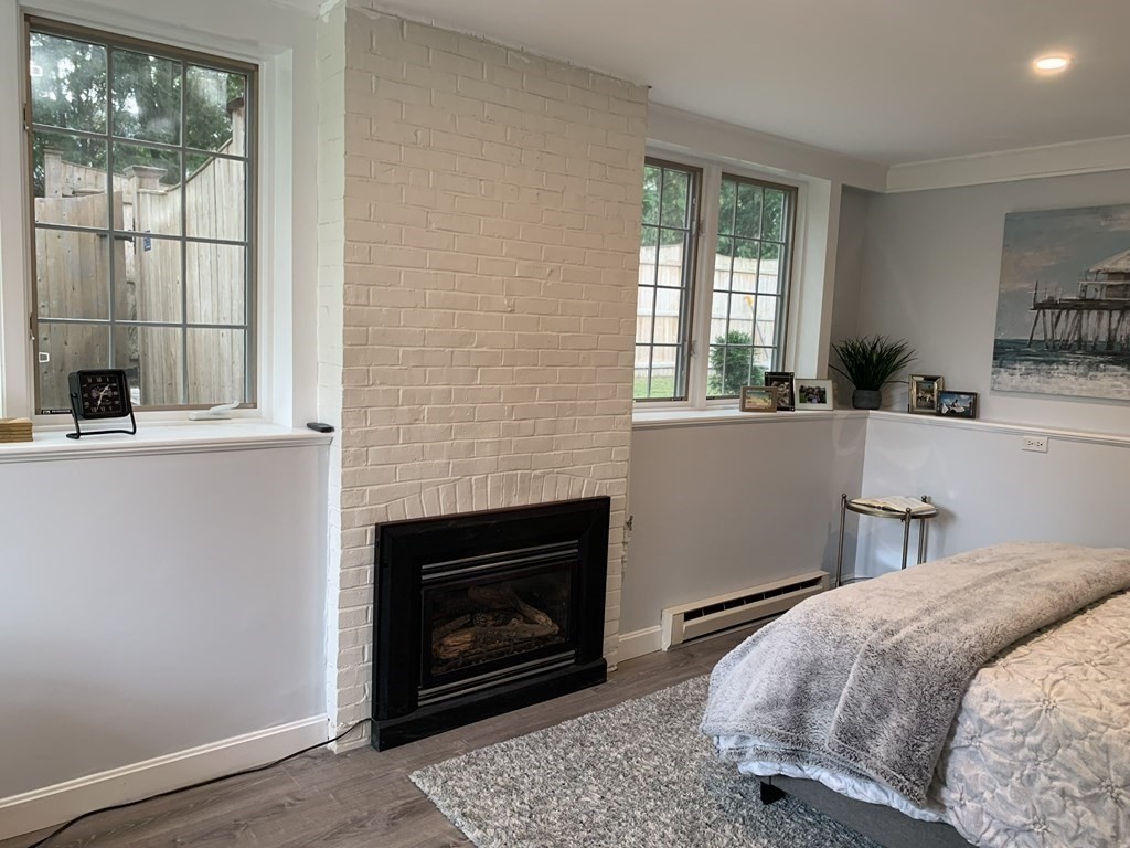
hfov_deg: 67.3
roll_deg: -2.5
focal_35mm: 26
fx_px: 849
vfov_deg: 53.1
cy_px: 424
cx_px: 565
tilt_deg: -5.5
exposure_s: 1/79
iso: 100
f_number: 1.8
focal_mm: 4.25
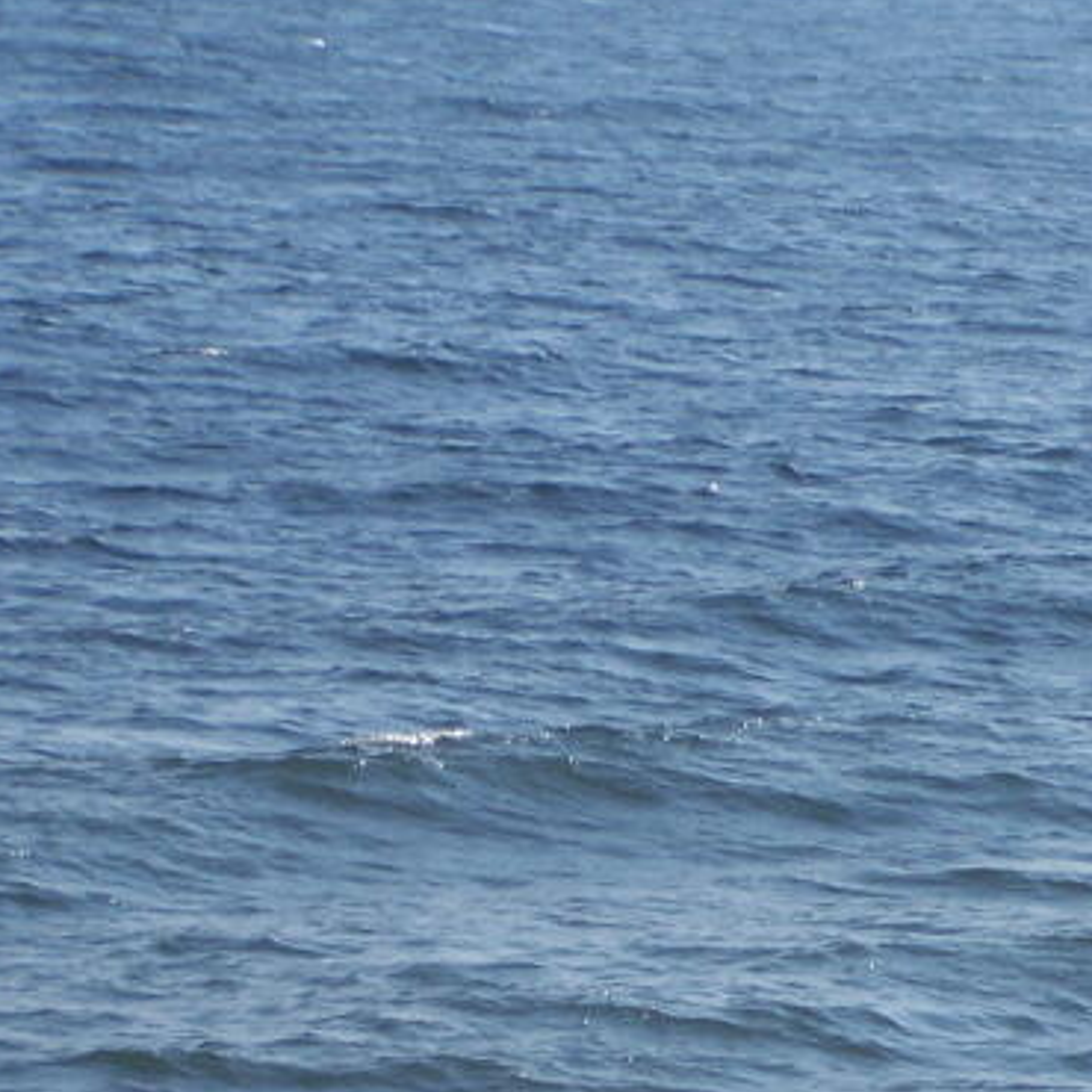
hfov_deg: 6.1
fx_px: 10207
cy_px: 859
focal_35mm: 286
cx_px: 1384
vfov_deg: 6.1
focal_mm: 19.4
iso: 80
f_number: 3.2
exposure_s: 1/1000
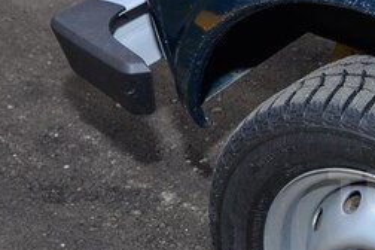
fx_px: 1062
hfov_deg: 18.7
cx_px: 481
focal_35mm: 102
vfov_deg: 13.4
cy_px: 193
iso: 1000
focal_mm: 26
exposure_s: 1/50
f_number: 5
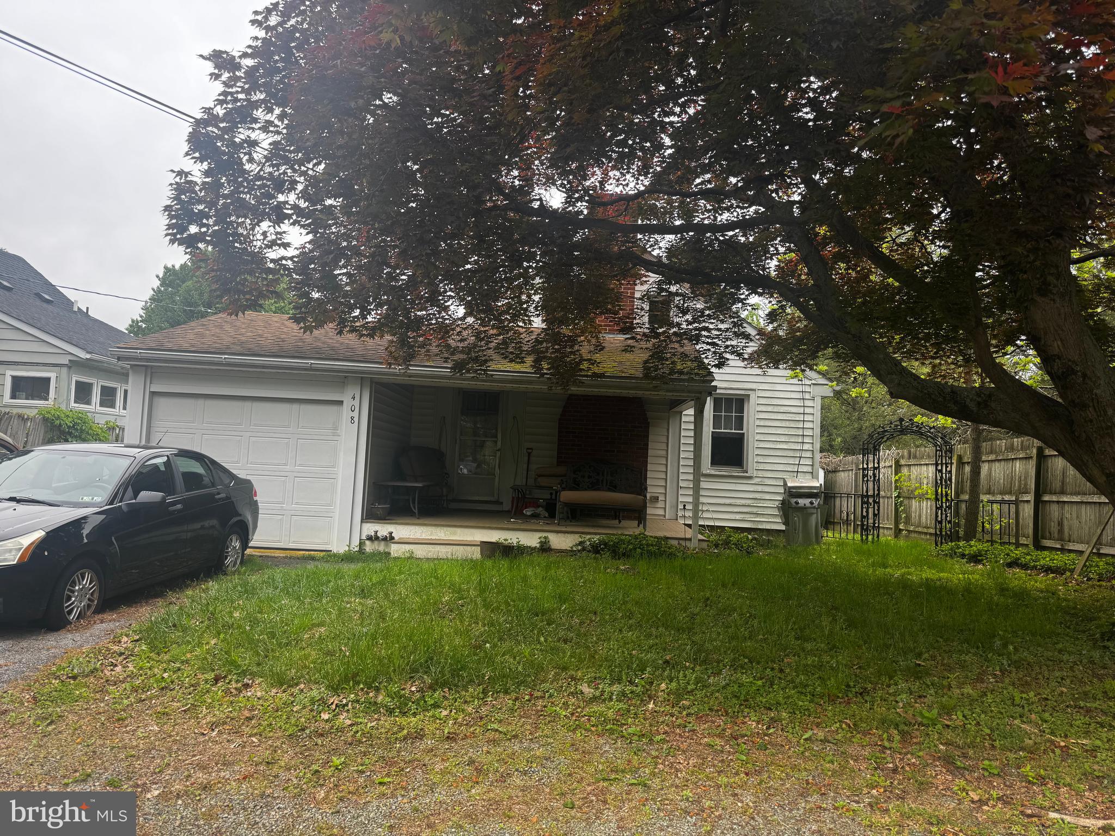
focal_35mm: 24
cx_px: 558
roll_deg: -2.9
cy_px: 418
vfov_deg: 56.8
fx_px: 773
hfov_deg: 71.6
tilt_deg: +3.9
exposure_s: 1/239
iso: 64
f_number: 1.78
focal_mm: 6.76
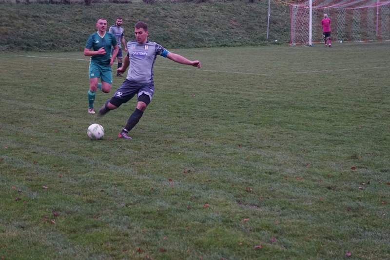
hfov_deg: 24.8
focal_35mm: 82
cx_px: 195
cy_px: 130
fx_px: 888
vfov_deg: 16.6
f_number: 5.6
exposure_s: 1/160
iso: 2000
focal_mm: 55
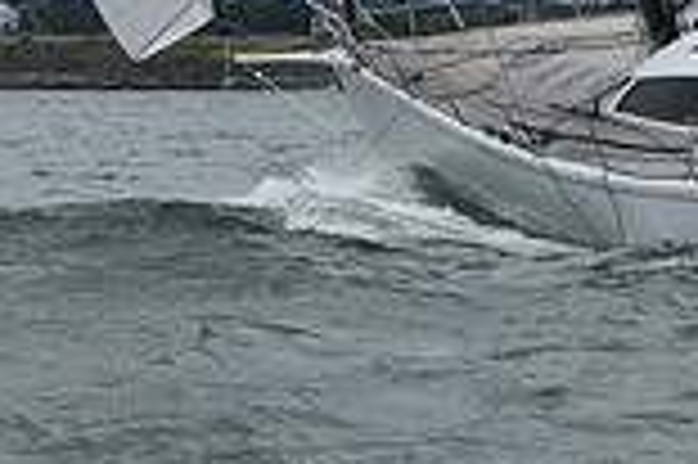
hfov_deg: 7.9
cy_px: -295
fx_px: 5074
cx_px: 365
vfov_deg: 5.2
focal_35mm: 262
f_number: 9
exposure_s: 1/1000
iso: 320
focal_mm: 70
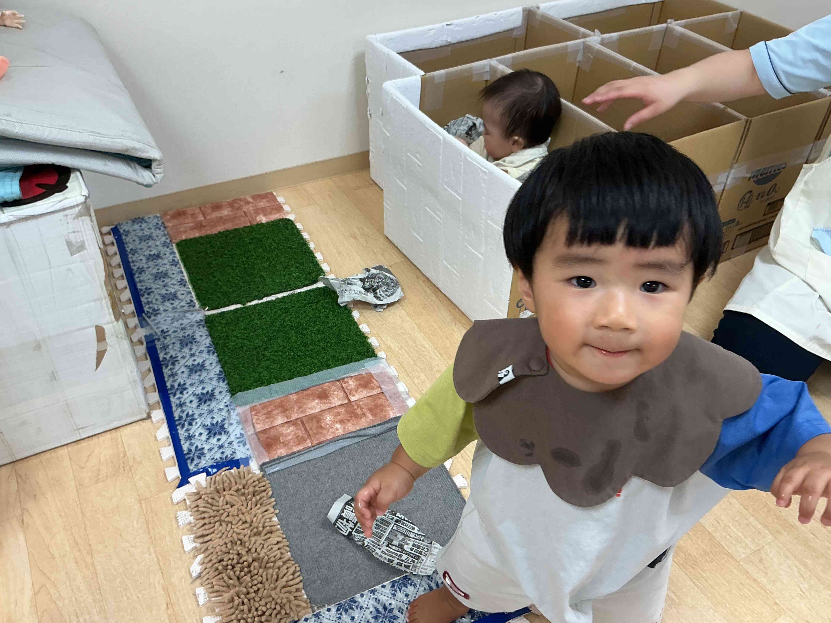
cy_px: 321
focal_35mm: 30
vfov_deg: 46.8
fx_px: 720
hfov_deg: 60.0
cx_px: 415
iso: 50
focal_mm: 3
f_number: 1.8
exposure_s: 1/120
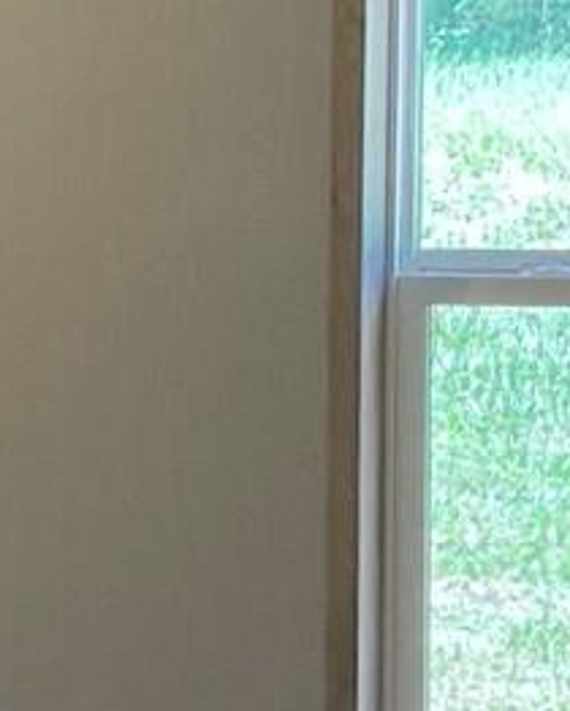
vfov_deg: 8.7
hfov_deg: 6.9
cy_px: 630
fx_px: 4655
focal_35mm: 221
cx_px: -421
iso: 32
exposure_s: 1/60
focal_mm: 3
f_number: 1.8
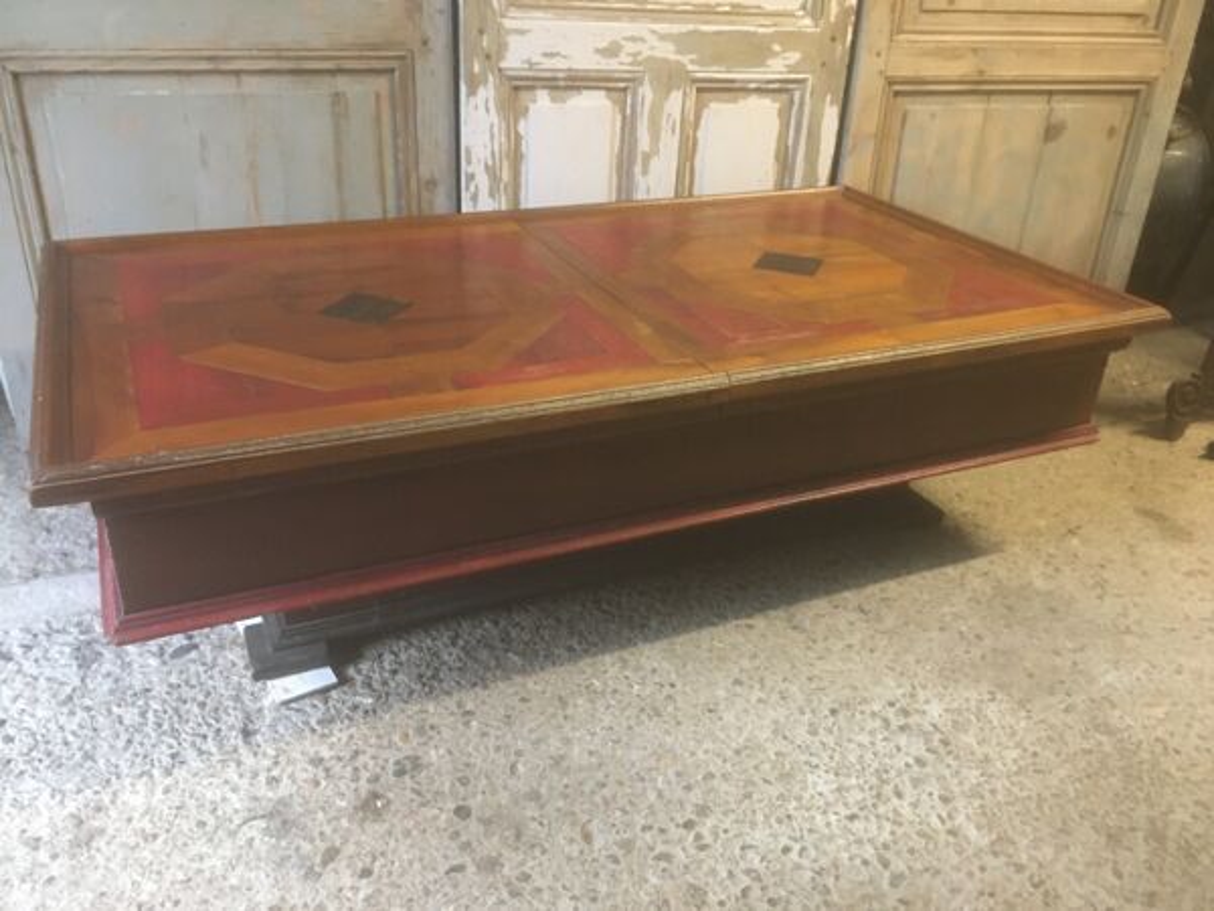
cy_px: 456
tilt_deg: -28.2
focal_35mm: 29
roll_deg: -3.0
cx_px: 607
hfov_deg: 61.7
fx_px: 1017
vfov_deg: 48.2
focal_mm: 4.15
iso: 400
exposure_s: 1/17
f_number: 2.2
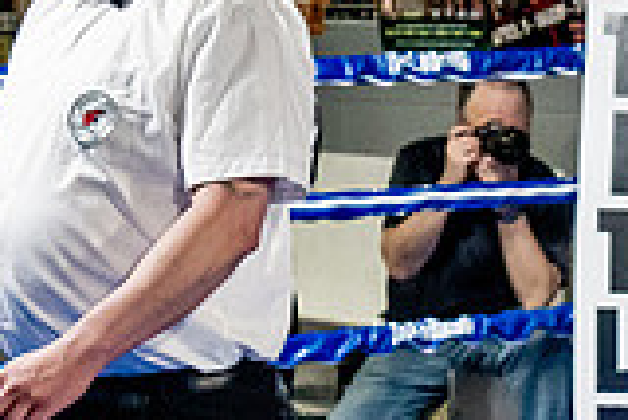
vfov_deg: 7.3
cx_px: 1060
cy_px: 430
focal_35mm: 188
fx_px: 3282
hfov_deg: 10.4
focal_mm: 35
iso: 5000
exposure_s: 1/800
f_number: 2.8
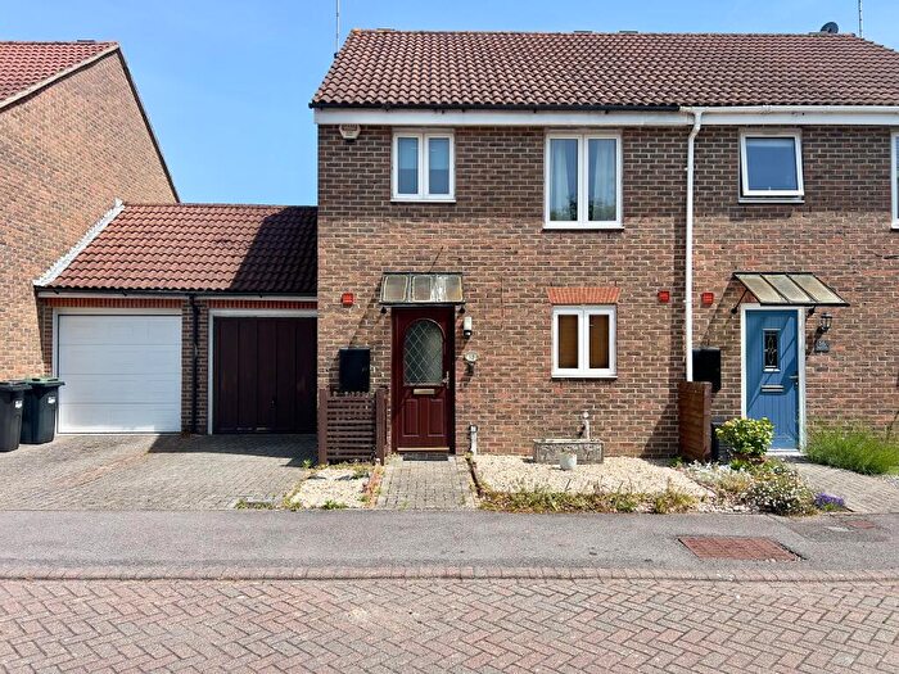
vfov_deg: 53.1
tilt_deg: +1.7
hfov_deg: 67.3
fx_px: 675
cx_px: 450
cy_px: 337
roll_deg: -0.8
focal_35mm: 26
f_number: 1.5
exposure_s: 1/2841
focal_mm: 5.7
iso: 50
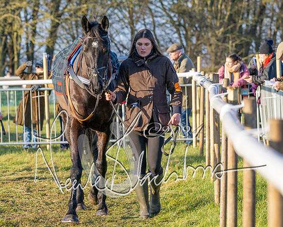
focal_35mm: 231
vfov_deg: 6.7
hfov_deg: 8.4
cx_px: 138
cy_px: 86
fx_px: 1932
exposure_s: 1/1000
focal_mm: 107
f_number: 4
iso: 400
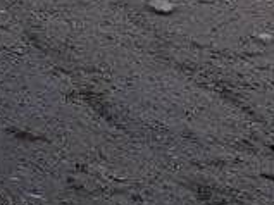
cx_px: -451
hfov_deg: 10.4
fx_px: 1226
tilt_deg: -5.4
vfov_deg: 8.7
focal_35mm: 155
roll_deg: -0.3
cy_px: -281
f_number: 1.78
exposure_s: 1/2907
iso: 80
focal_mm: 6.76
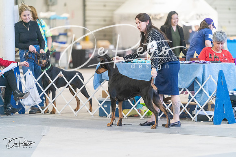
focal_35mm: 200
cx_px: 118
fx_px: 1311
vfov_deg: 6.9
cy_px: 78
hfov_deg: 10.3
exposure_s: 1/320
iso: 5000
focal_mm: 200
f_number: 2.8
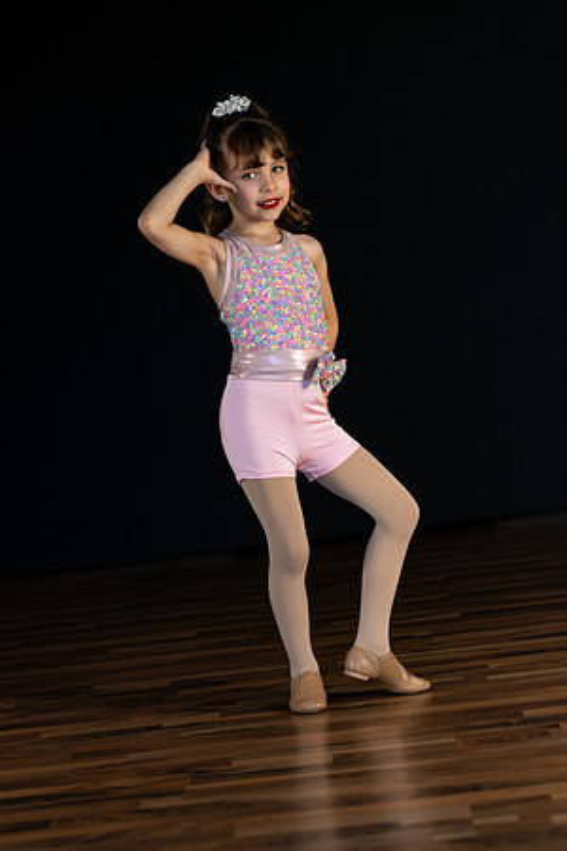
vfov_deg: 23.9
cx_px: 284
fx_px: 2008
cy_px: 426
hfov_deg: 16.1
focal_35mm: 85
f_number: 3.5
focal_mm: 85
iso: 2000
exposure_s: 1/250
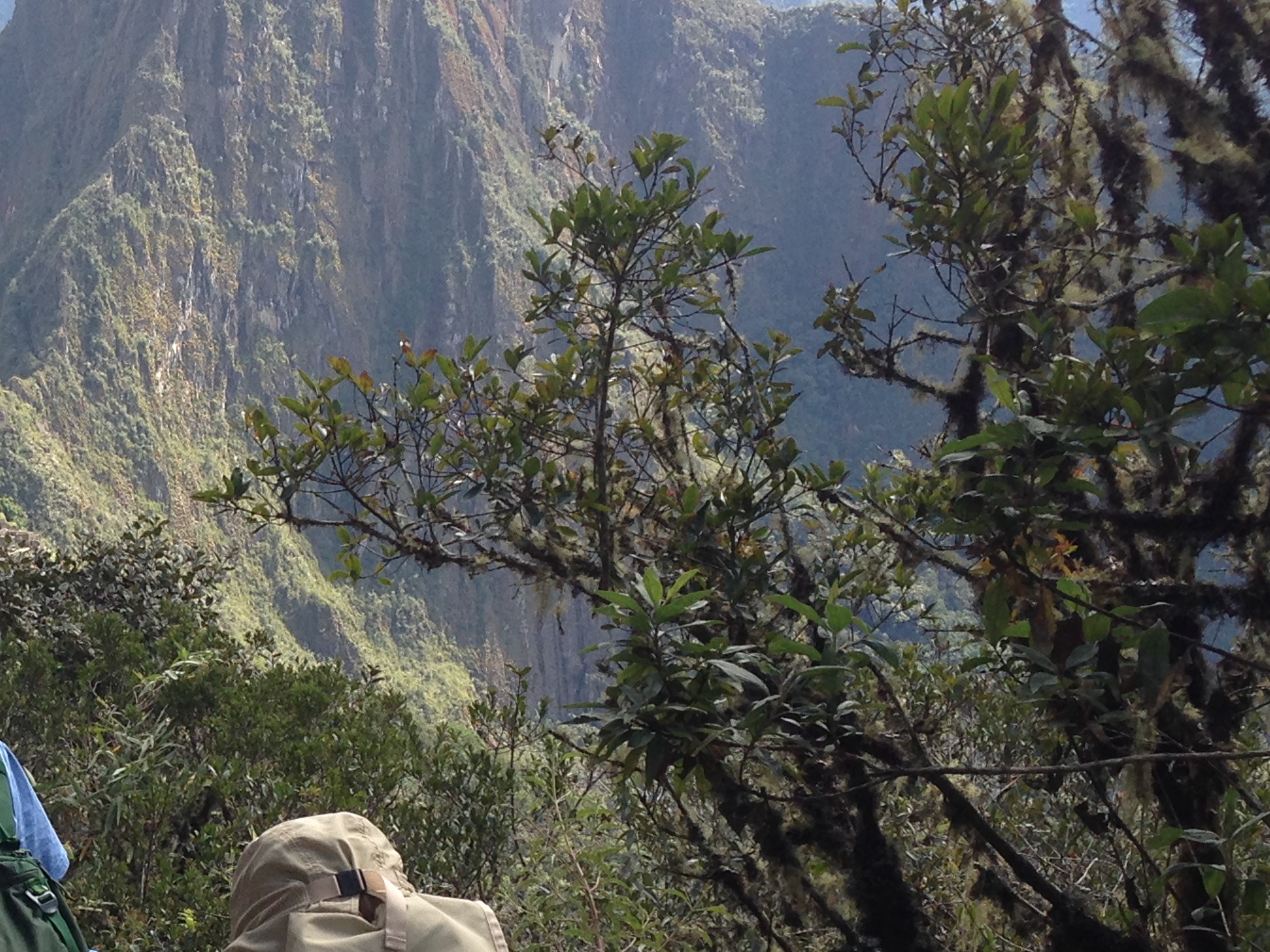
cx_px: -31
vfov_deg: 18.4
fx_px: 2936
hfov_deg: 23.3
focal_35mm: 80
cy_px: 661
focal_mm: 4.12
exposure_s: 1/398
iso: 50
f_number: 2.4
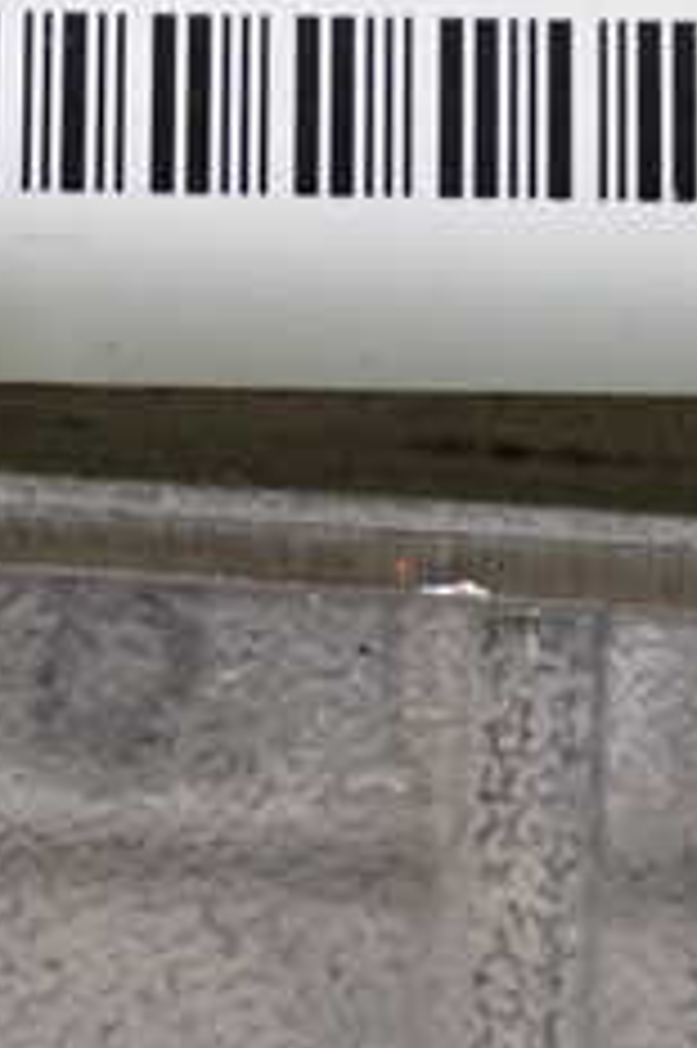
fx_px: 6864
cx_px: 378
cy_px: 166
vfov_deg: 8.7
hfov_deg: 5.8
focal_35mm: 236
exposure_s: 1/80
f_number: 4.5
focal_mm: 15.66
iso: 400
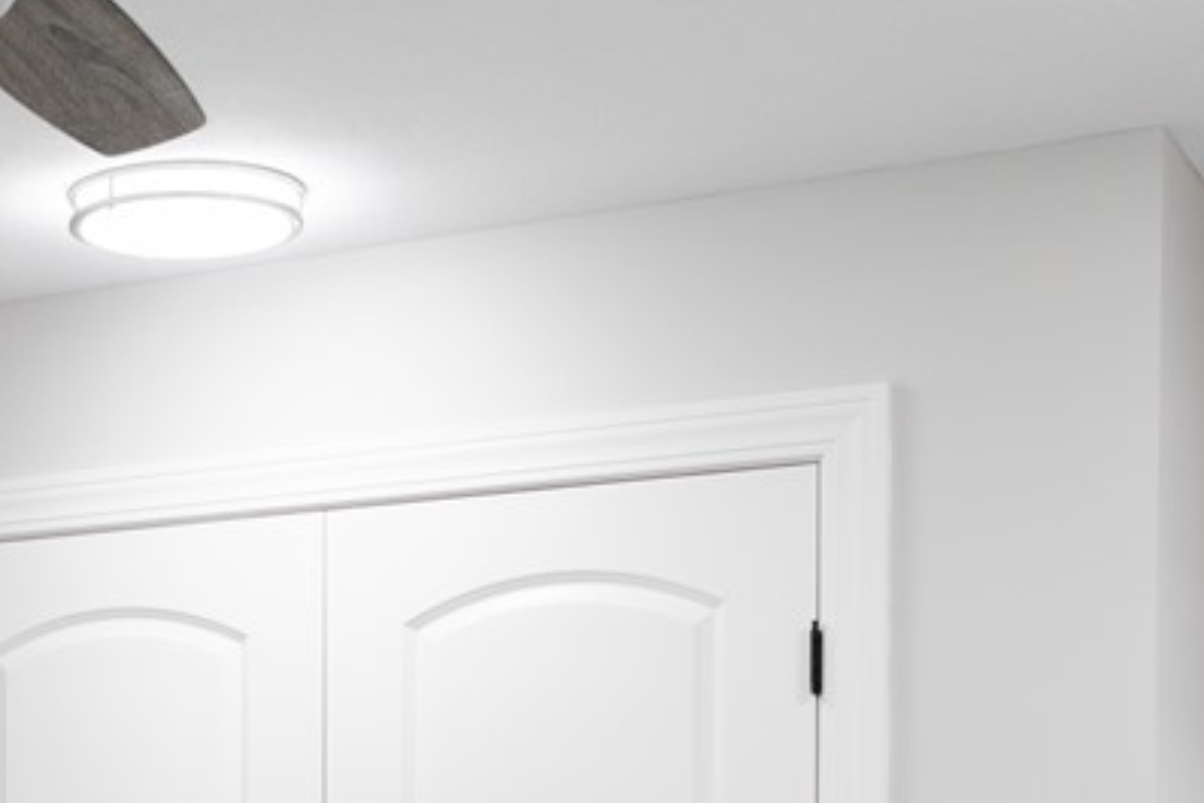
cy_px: 1051
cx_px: 58
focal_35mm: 82
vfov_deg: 15.8
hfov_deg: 23.9
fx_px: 2743
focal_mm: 30
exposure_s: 1/80
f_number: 5.6
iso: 1250
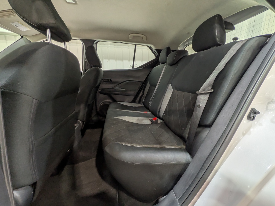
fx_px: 111
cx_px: 138
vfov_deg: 85.7
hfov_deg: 102.1
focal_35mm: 14
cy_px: 103
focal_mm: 1.83
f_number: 2.2
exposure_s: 1/24
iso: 41
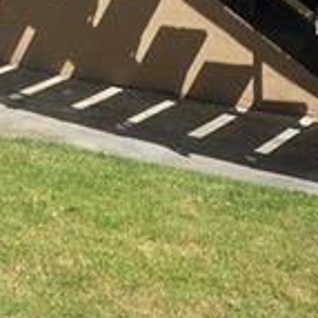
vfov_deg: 13.4
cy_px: -199
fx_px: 1258
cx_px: -254
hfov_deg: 13.0
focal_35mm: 121
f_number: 1.7
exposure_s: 1/6355
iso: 80
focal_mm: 6.3
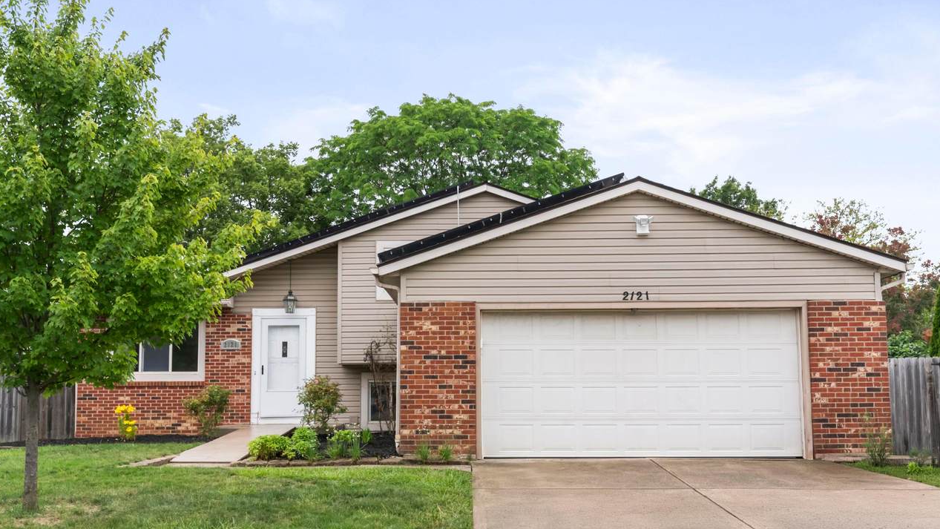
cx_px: 470
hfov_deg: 55.3
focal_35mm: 36
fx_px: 897
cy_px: 313
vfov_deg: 32.8
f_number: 8
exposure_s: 1/640
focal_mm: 34
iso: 640
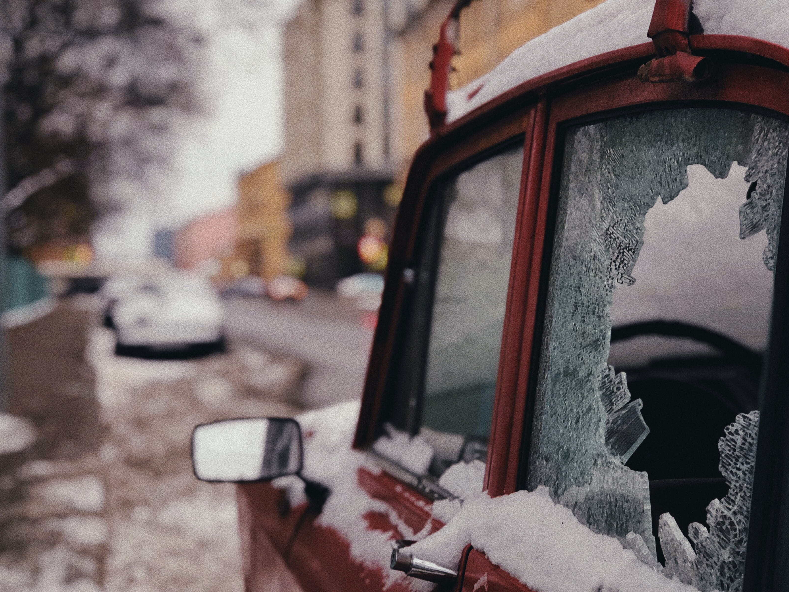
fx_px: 1641
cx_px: 457
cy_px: 281
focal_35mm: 72
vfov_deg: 20.4
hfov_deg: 27.0
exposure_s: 1/30
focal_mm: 6.6
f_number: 2.8
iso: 64
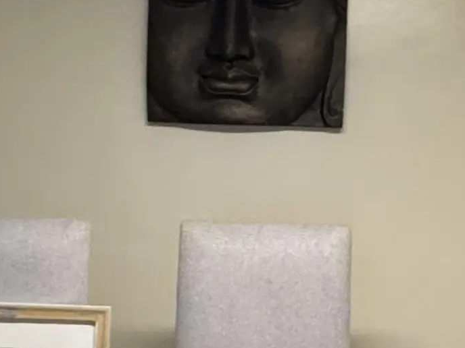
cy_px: 142
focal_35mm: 82
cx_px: 256
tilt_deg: -2.0
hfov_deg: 23.8
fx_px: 1102
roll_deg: -1.3
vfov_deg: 18.0
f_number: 2.2
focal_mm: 2.22
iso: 500
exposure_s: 1/60
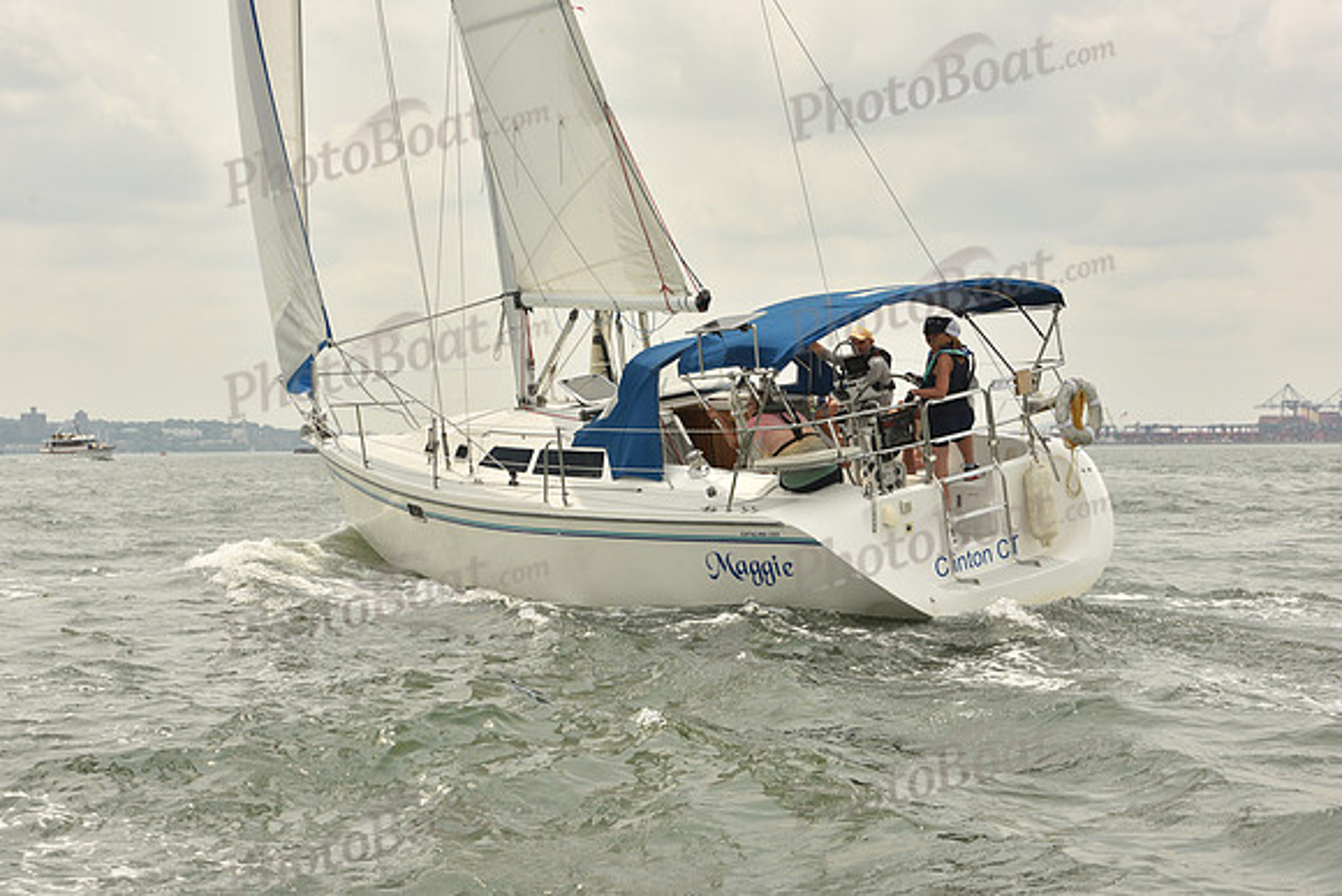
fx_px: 2610
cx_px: 671
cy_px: 448
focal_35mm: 70
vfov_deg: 19.5
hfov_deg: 28.8
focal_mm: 70
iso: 250
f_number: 10
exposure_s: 1/640
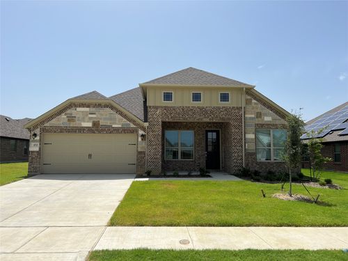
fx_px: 261
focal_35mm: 26
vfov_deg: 53.1
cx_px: 174
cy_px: 130
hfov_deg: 67.3
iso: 50
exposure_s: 1/6579
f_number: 1.5
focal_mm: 5.7
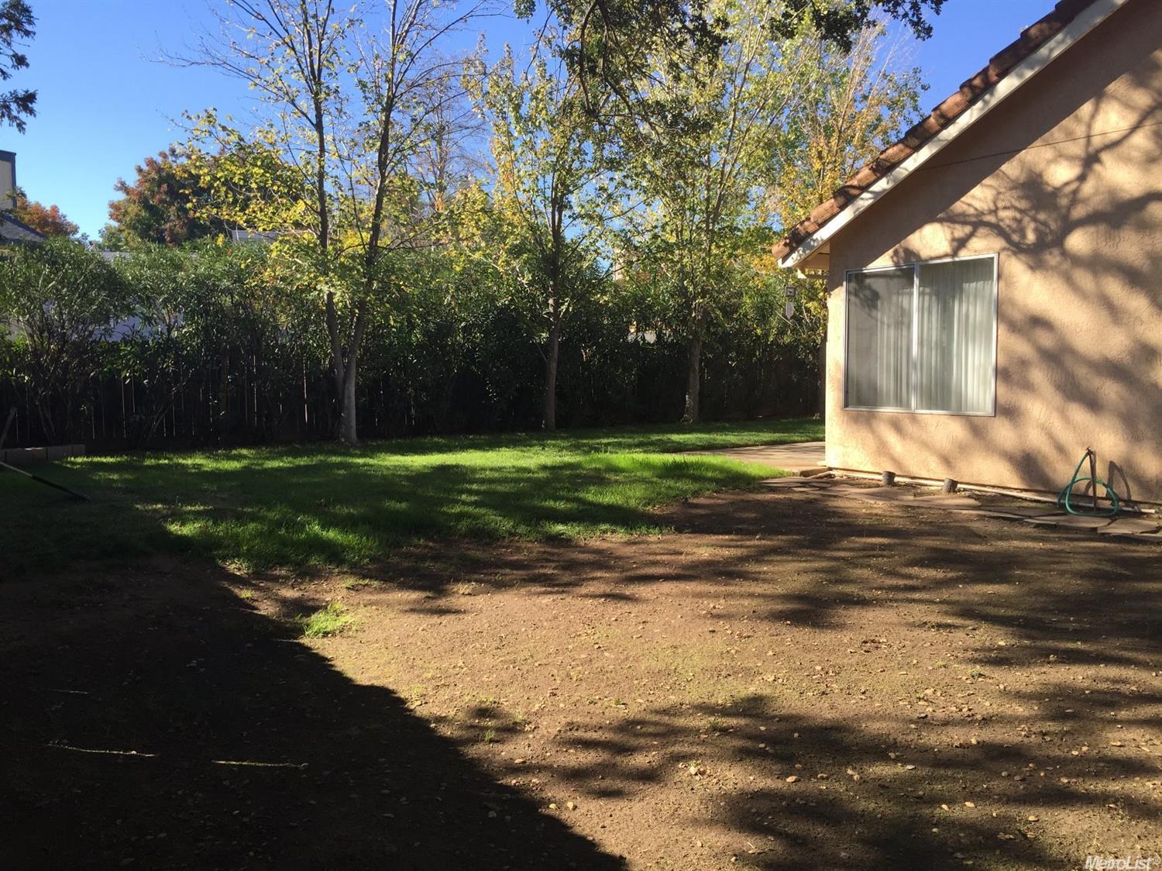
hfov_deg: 61.7
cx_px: 581
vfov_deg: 48.2
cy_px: 436
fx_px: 973
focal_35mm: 29
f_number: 2.2
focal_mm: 4.15
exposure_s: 1/775
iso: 32
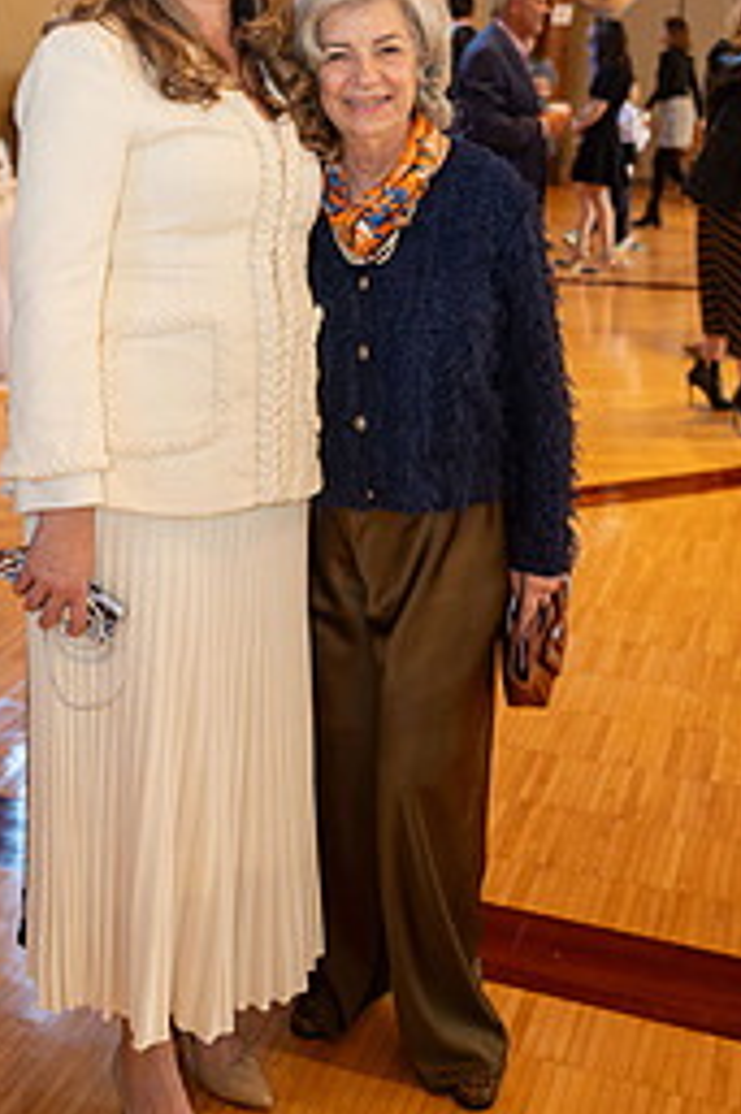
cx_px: 217
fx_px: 1515
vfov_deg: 39.7
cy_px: 338
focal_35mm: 49
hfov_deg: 27.2
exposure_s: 1/160
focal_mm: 28
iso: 1000
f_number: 2.8
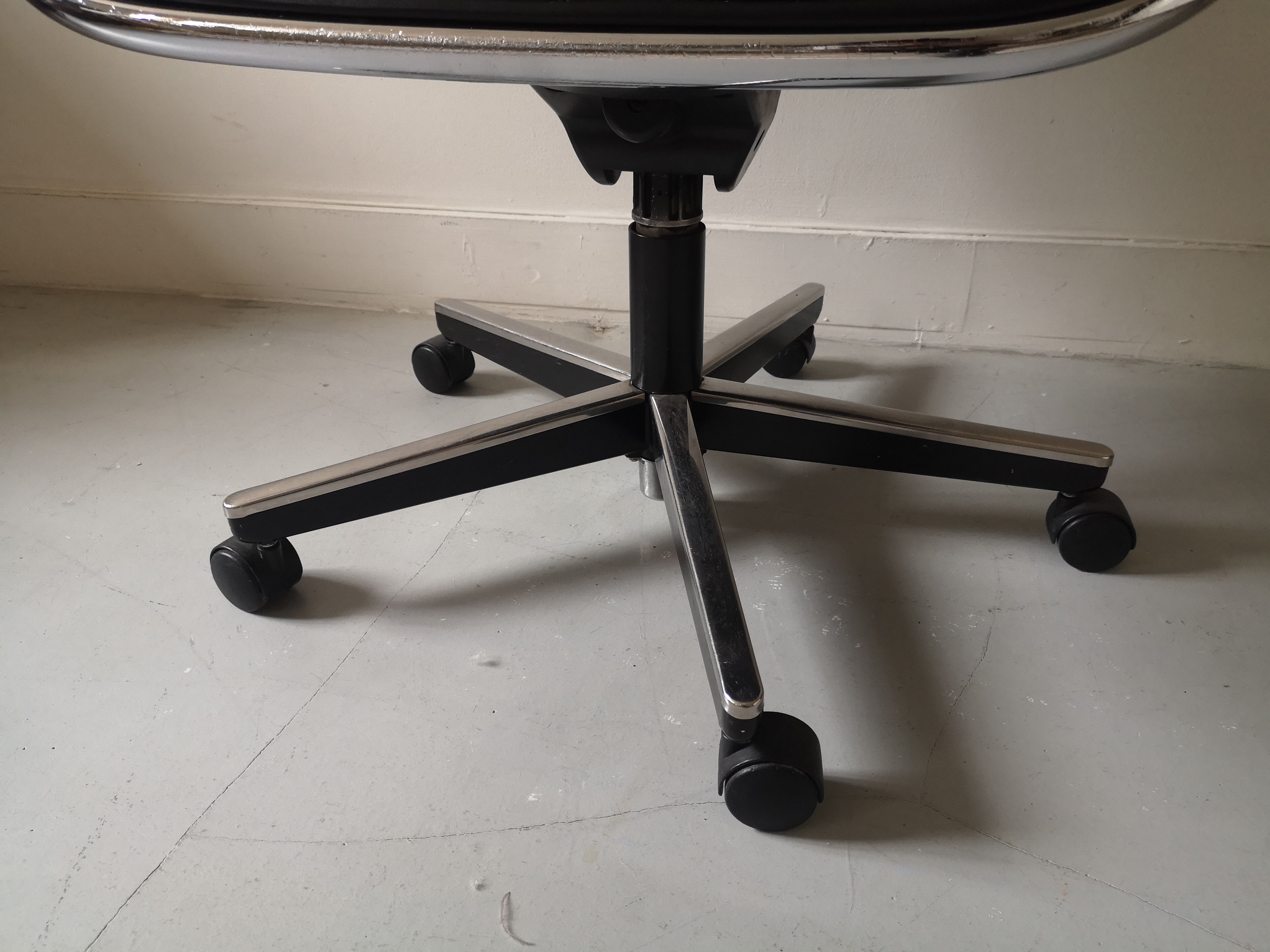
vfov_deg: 51.4
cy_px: 476
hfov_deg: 65.3
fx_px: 991
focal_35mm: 27
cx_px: 635
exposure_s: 1/50
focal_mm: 3.95
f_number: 1.8
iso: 160
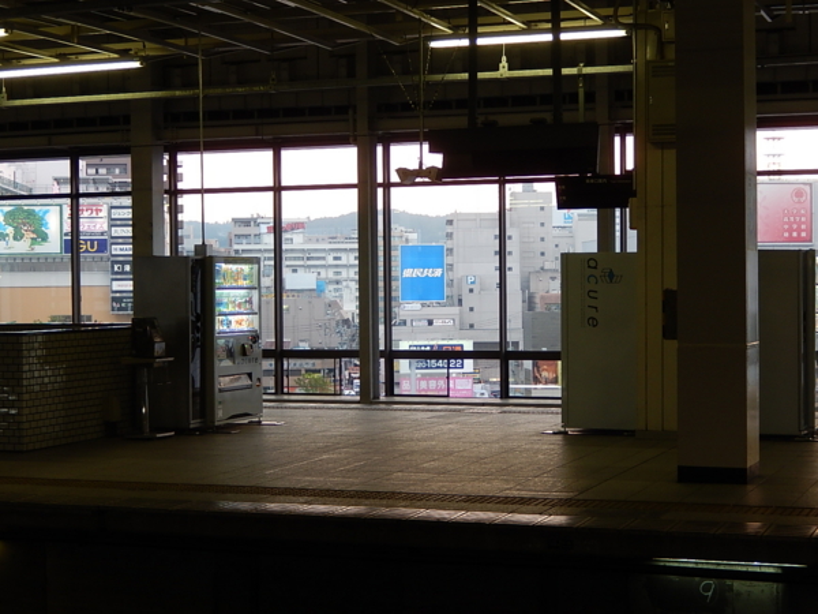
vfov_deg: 20.2
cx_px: 409
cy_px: 307
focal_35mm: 73
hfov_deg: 26.7
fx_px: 1725
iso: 125
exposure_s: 1/30
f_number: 4.9
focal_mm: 13.1
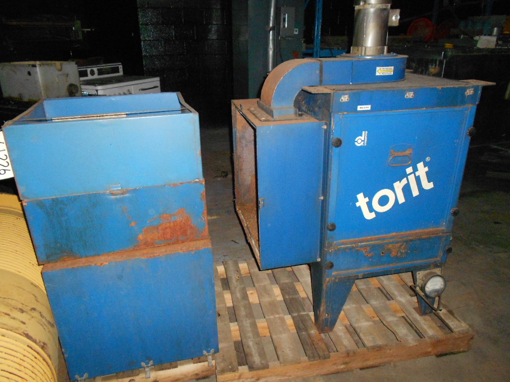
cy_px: 191
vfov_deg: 53.1
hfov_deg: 67.3
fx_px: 383
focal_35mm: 26
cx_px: 255
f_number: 3.2
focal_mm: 4.6
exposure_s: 1/25
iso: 500
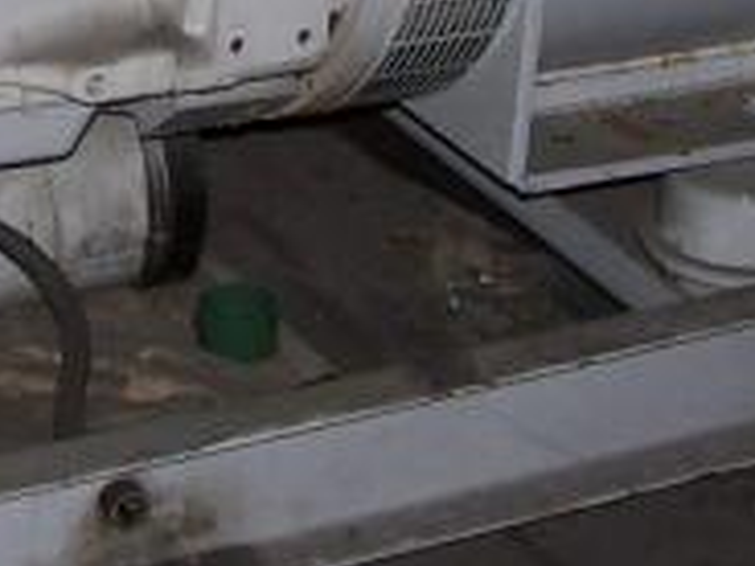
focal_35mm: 132
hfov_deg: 14.6
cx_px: -78
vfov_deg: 10.9
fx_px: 2879
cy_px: -205
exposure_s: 1/60
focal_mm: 6.3
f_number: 2.8
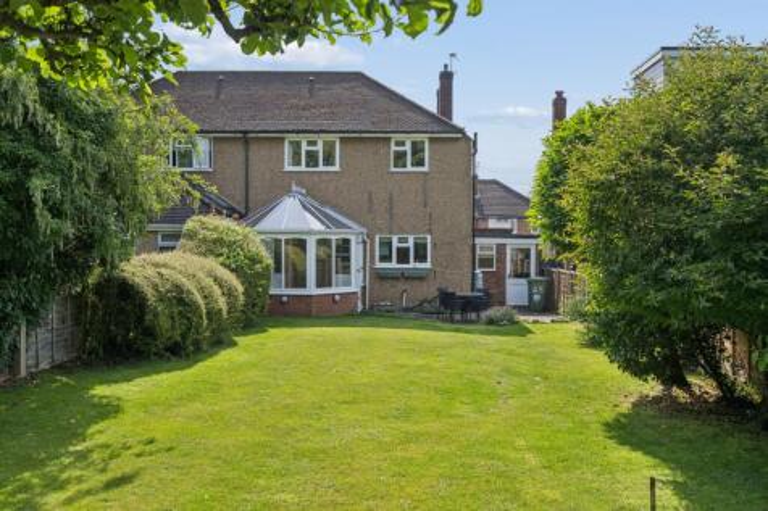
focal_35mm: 35
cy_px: 256
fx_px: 746
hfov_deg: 54.5
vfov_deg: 37.8
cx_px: 384
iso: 250
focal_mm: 35
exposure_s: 1/800
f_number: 5.6
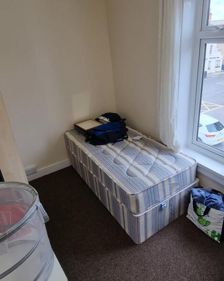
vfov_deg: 75.1
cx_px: 149
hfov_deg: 61.5
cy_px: 137
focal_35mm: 22
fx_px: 183
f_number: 2.2
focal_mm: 2.2
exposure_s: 1/105
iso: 50
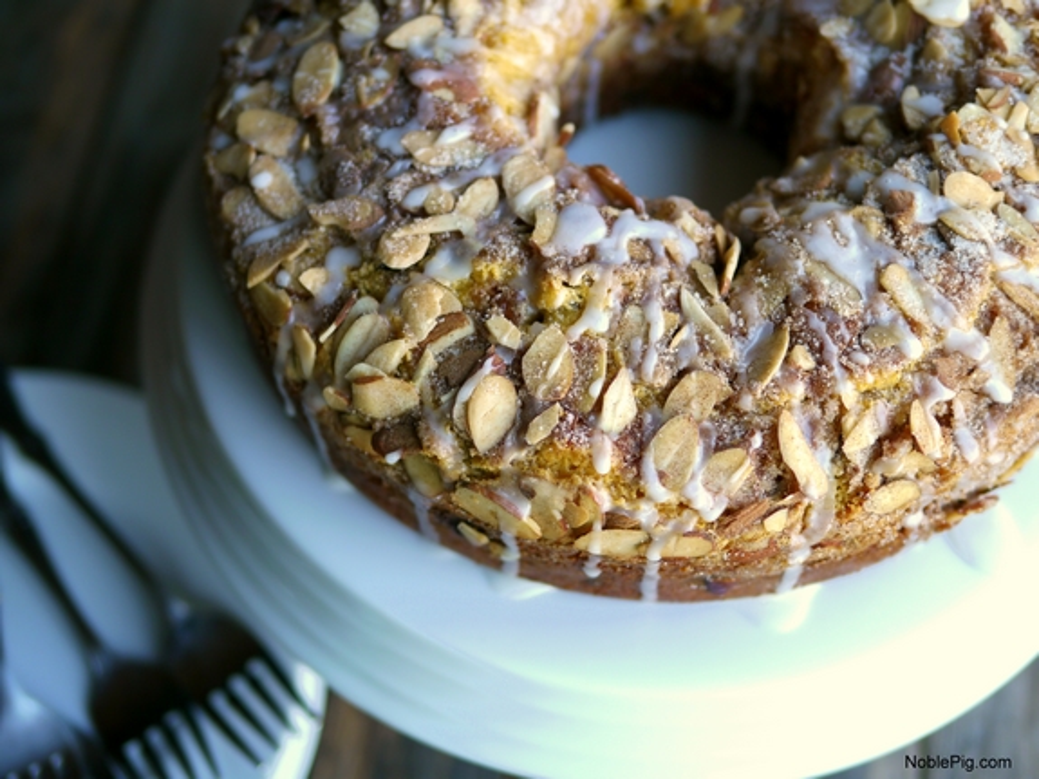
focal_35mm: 50
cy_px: 390
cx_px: 520
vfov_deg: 29.1
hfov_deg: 38.2
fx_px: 1500
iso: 100
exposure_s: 1/160
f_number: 1.8
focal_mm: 25
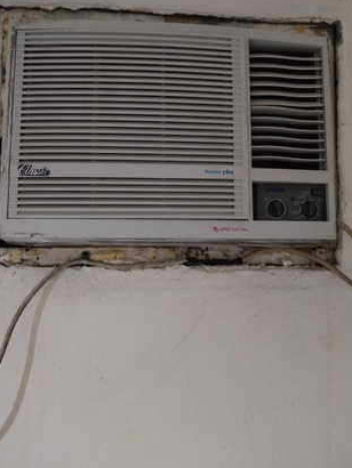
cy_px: 211
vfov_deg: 61.5
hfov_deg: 48.3
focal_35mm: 29
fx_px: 393
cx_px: 175
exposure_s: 1/17.1
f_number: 1.8
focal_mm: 4.75
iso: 2072
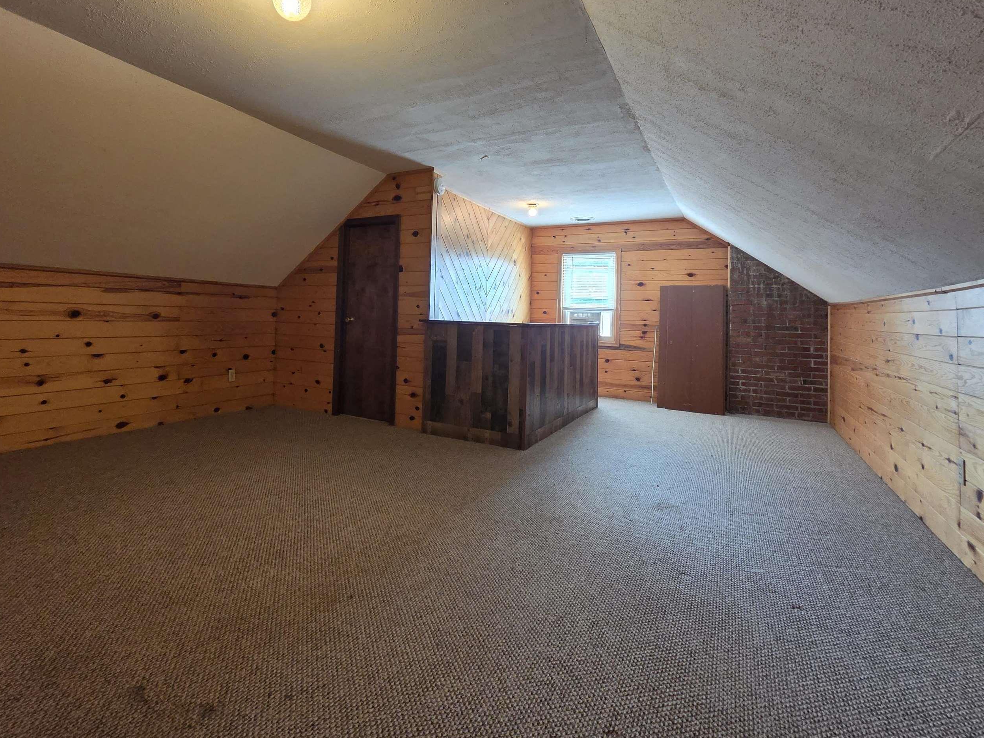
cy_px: 299
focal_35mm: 16
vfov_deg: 77.3
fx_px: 455
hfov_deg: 93.9
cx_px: 425
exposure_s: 1/60
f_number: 2.2
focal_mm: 2.2
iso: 640
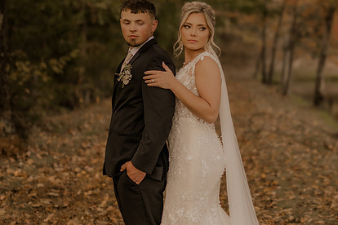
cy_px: 82
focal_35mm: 105
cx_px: 178
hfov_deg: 19.5
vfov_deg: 13.0
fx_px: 986
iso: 200
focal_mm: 50
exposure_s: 1/500
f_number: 2
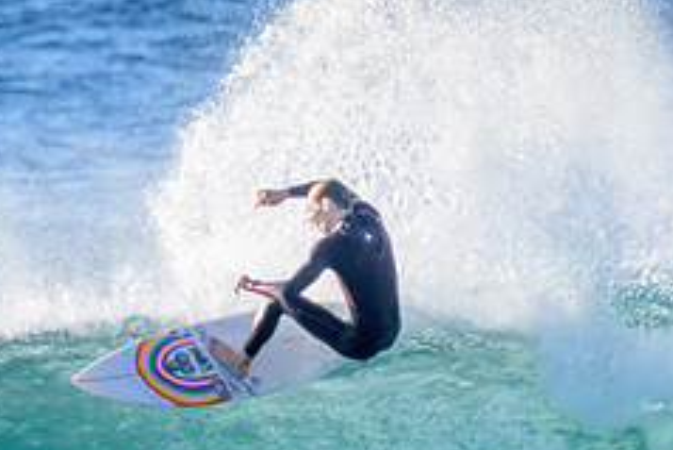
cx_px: 257
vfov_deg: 0.7
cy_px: 491
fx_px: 36531
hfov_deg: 1.1
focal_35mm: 1953
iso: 2200
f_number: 11
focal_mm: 800
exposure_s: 1/2000
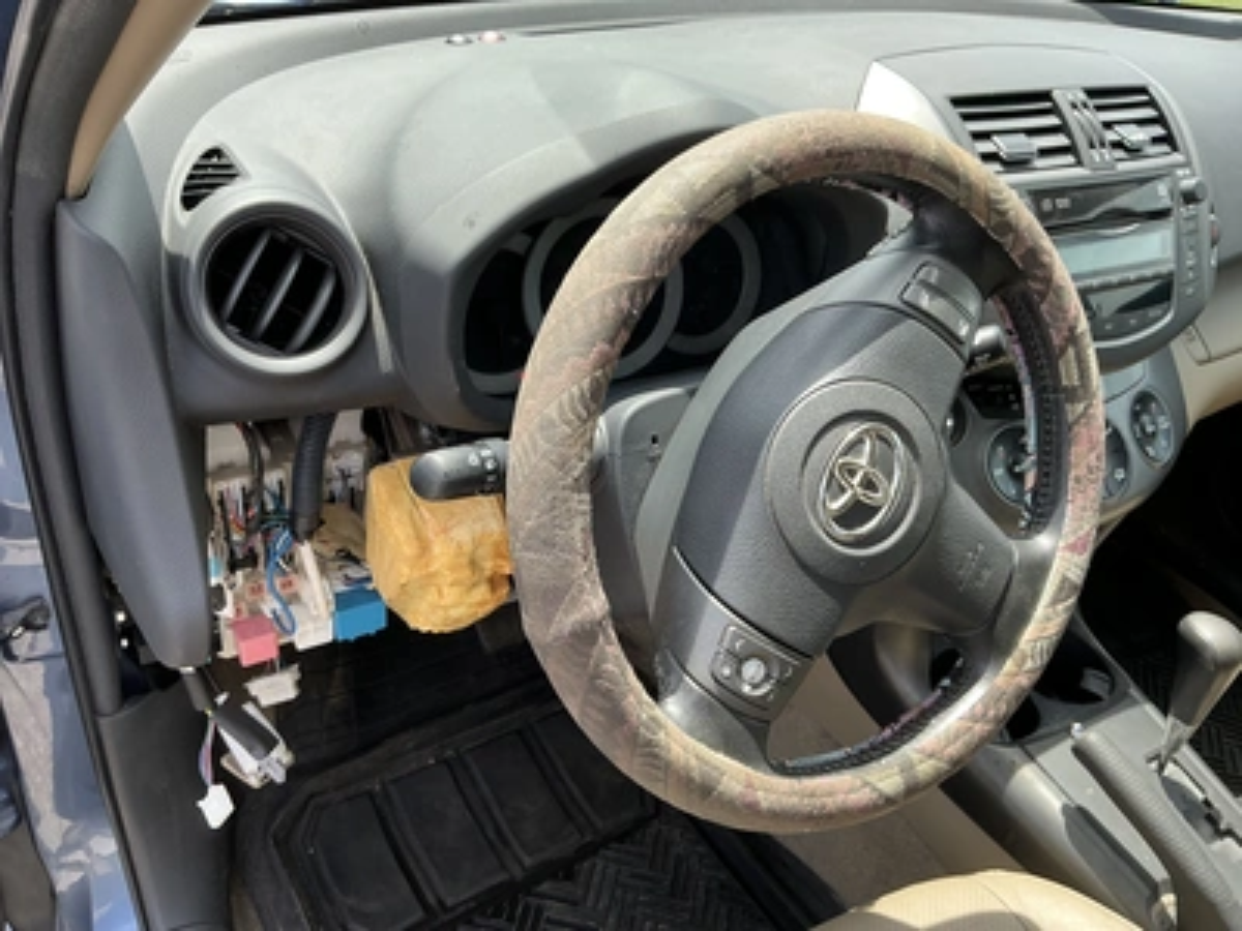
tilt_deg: -35.5
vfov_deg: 49.7
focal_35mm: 28
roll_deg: -7.8
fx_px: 1005
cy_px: 466
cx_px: 621
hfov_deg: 63.4
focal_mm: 3
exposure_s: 1/144
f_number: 1.8
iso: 20
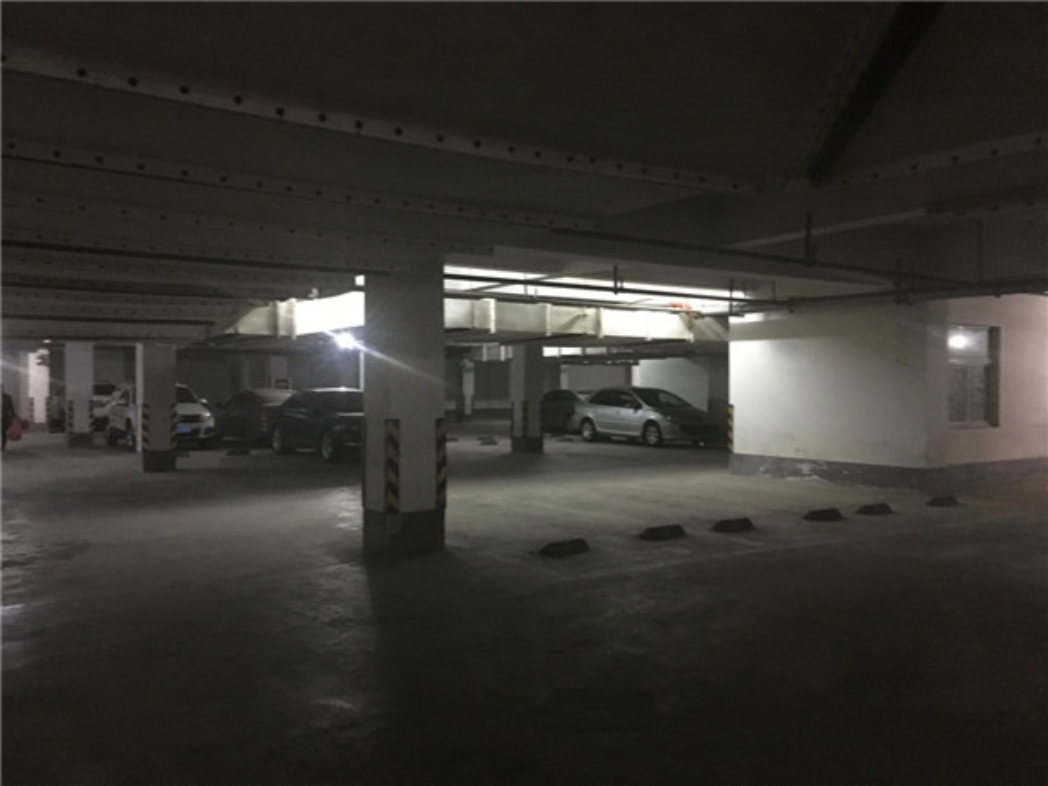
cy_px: 393
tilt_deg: -1.5
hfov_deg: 61.7
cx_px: 524
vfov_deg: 48.2
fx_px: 878
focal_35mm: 29
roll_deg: -0.3
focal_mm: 4.15
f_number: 2.2
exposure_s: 1/17
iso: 640
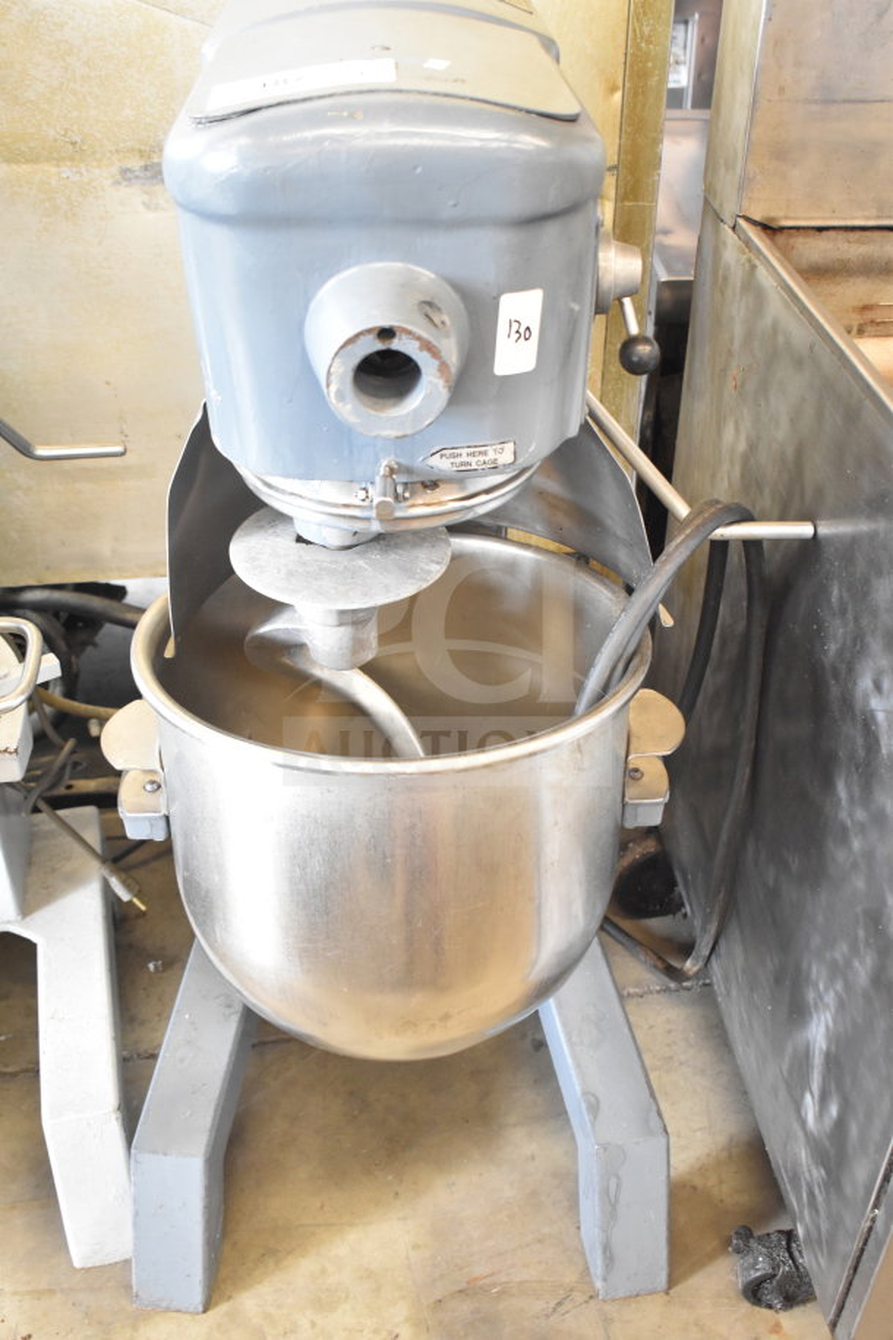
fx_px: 1395
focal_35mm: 38
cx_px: 446
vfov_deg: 51.3
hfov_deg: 35.5
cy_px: 670
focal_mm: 25
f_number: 4
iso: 2500
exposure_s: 1/40
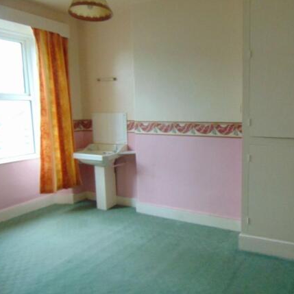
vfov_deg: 54.0
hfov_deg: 53.2
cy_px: 148
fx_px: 288
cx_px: 192
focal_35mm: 30
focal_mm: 4.5
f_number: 3
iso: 320
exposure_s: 1/30
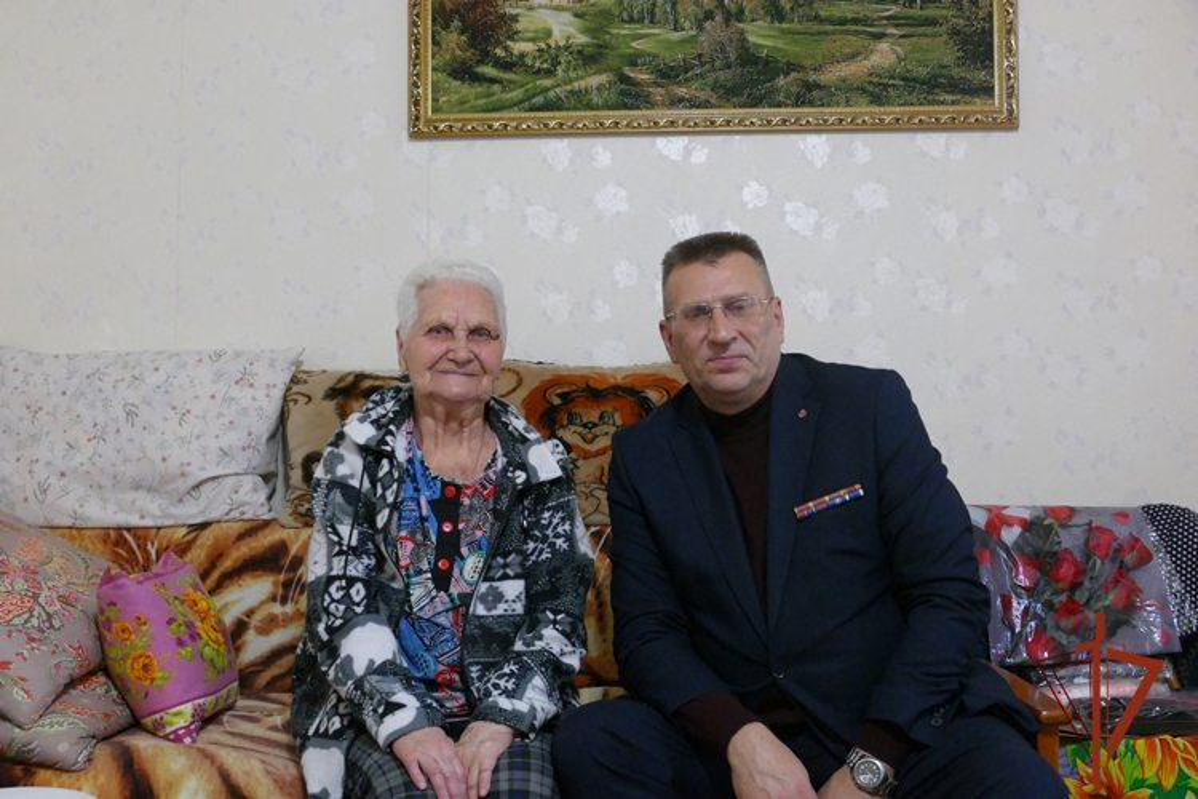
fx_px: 1431
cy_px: 400
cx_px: 599
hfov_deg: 45.4
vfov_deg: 31.2
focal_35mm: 43
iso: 1600
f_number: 3.2
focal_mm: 15.76
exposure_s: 1/30
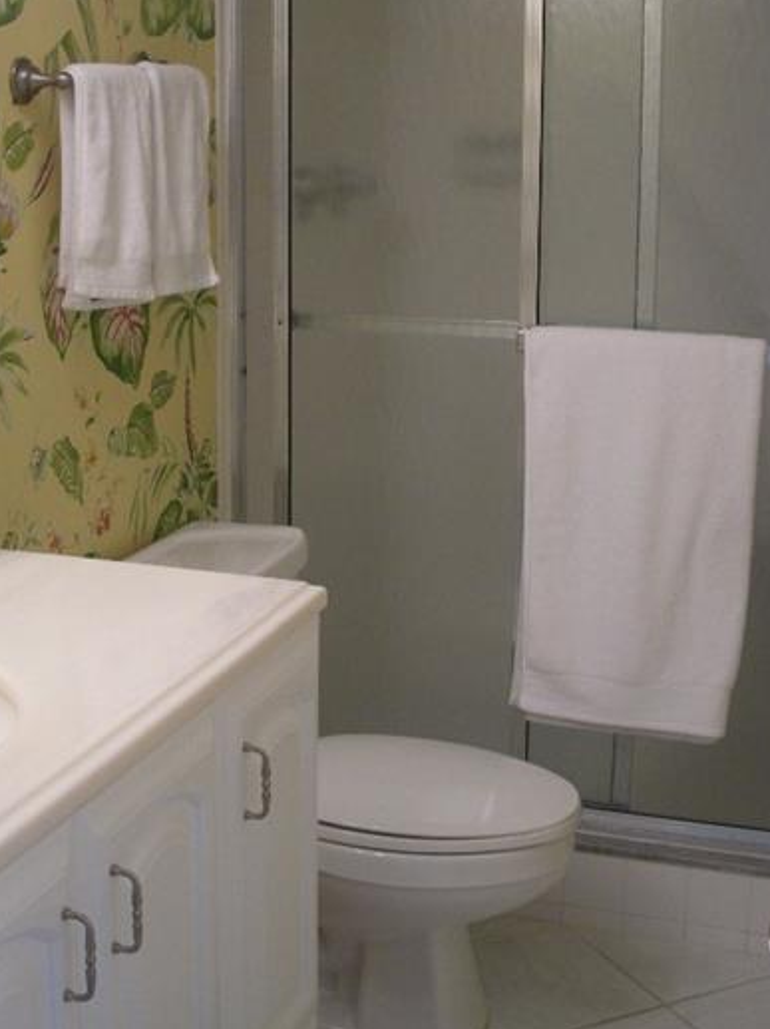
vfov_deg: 34.9
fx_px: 1633
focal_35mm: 55
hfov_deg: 26.4
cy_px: 466
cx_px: 247
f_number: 2.8
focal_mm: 7.9
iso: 220
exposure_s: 1/58.6
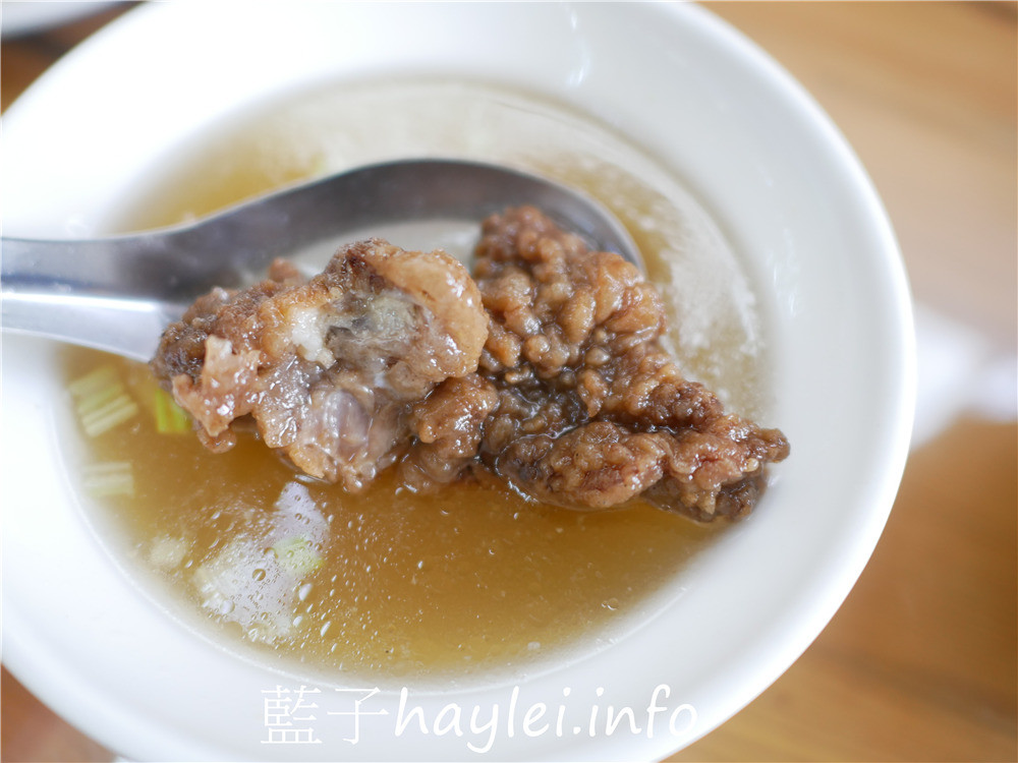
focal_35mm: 30
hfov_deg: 60.0
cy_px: 382
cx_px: 509
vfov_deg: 46.8
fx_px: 882
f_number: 1.7
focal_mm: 15
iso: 320
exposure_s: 1/60
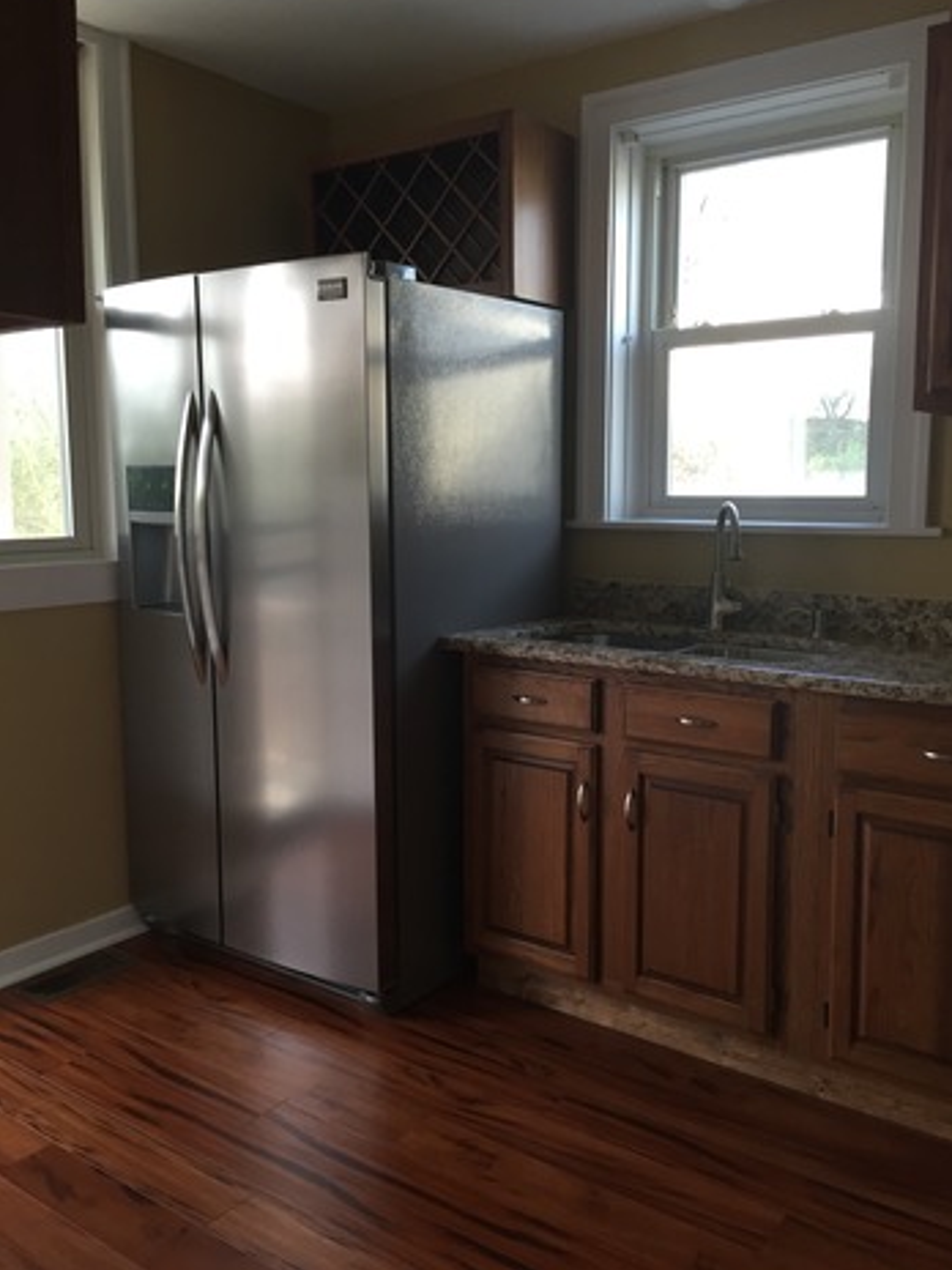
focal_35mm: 30
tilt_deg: -6.0
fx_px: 1100
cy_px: 616
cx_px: 490
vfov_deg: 60.0
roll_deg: +0.1
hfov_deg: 46.8
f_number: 2.2
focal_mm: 4.15
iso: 32
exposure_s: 1/30
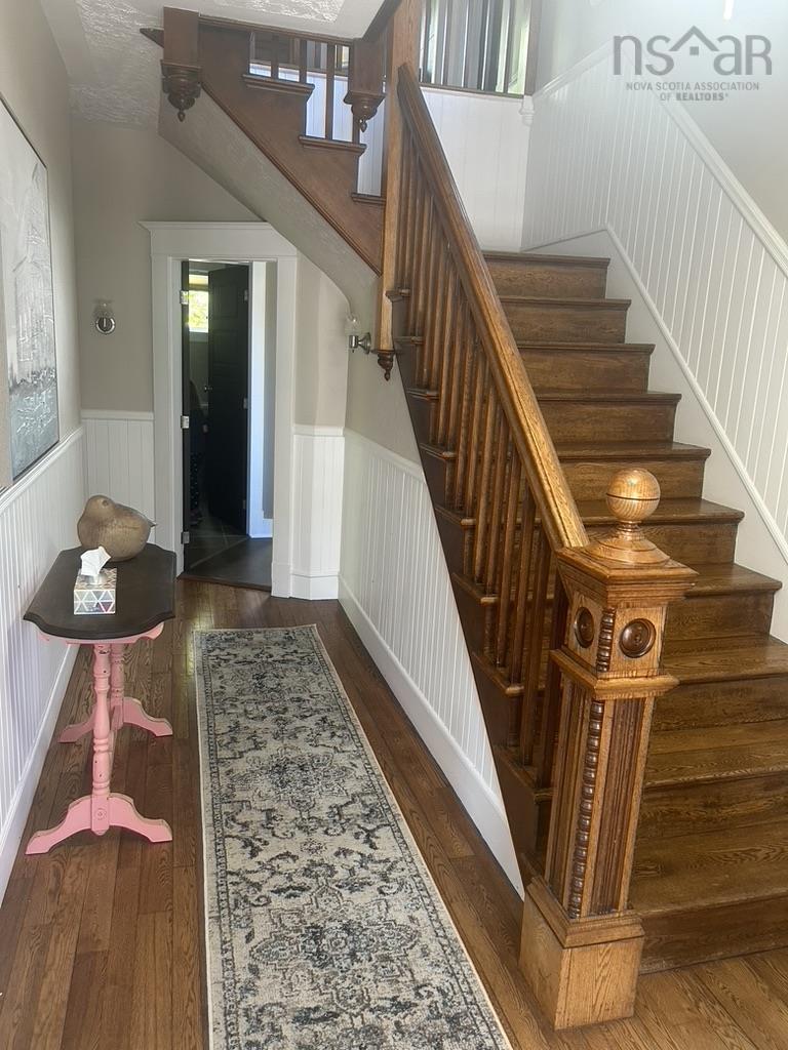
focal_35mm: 26
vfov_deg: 67.3
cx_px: 394
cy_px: 525
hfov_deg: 53.1
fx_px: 789
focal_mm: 5.7
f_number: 1.5
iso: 160
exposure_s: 1/60
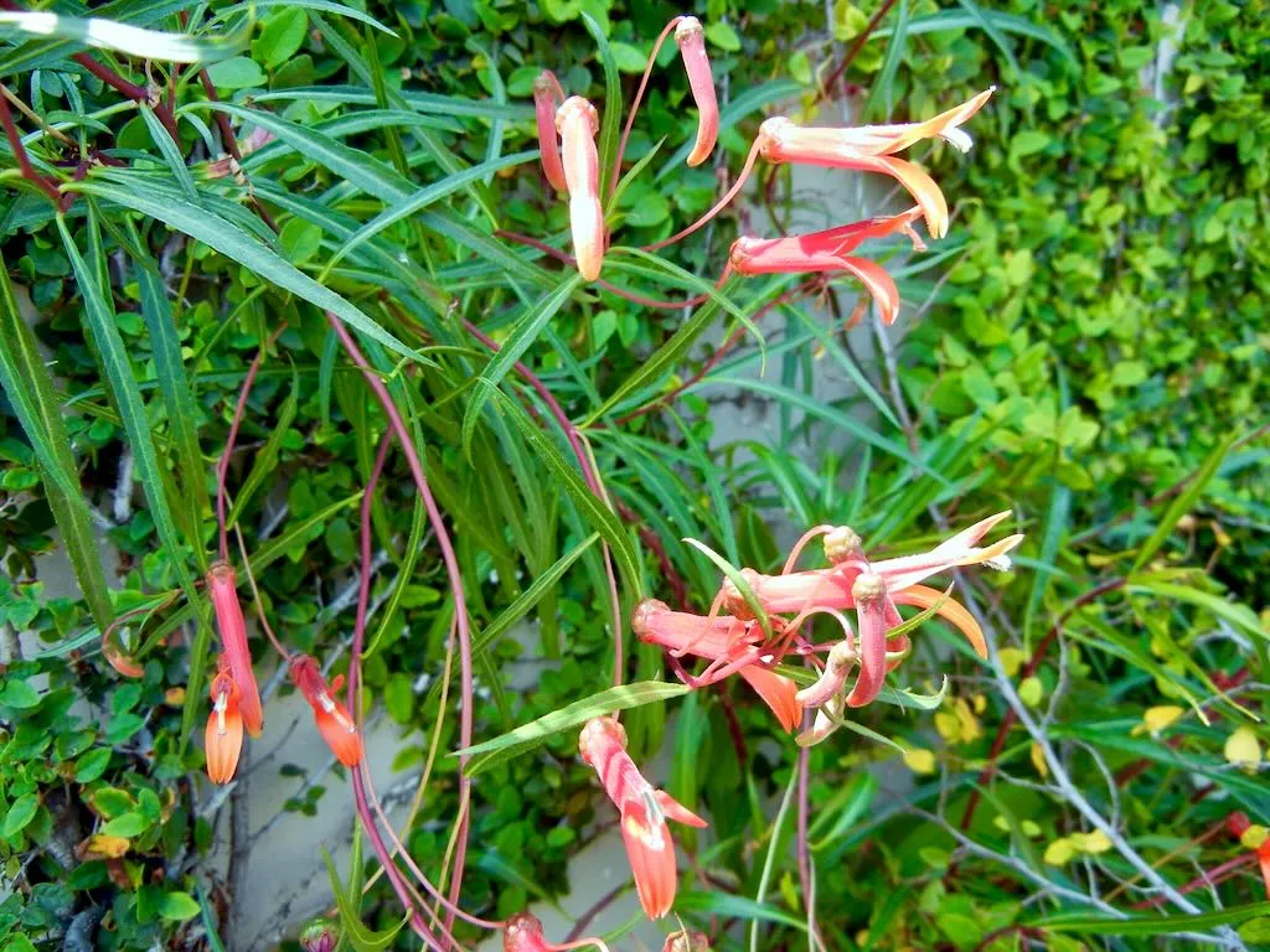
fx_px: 1101
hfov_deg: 60.0
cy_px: 476
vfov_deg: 46.8
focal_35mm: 30
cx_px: 635
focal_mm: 5.4
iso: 160
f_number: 3.5
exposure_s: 1/240
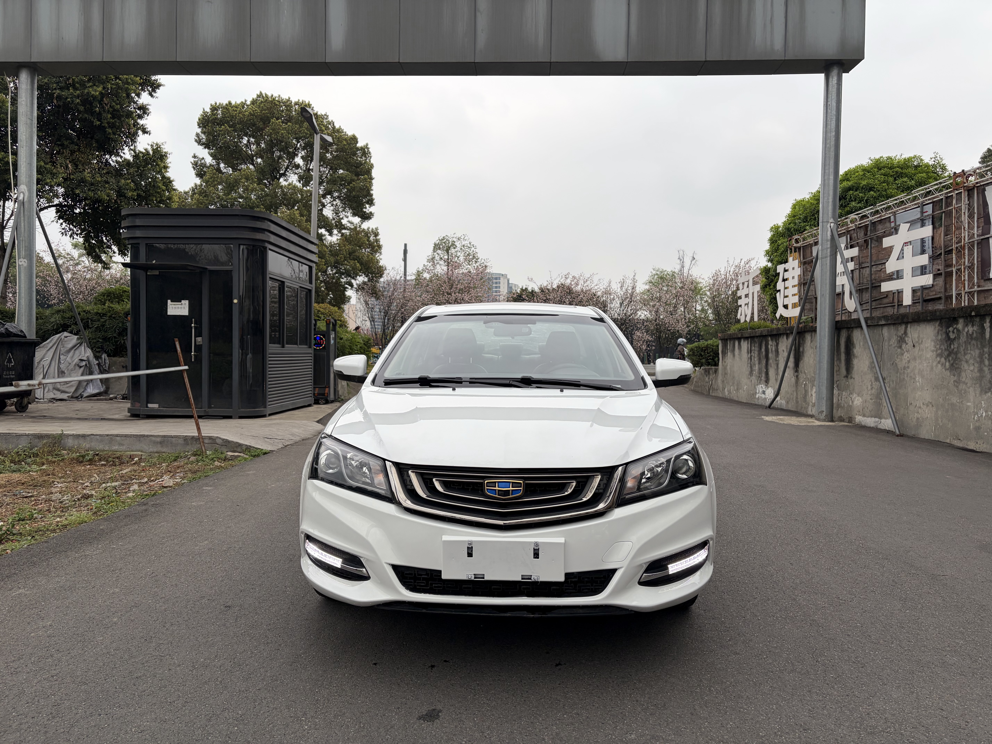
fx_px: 745
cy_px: 372
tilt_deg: +0.0
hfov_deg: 67.3
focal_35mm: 26
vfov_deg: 53.1
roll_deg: -1.6
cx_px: 496
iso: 50
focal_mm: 5.96
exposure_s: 1/873
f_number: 1.6
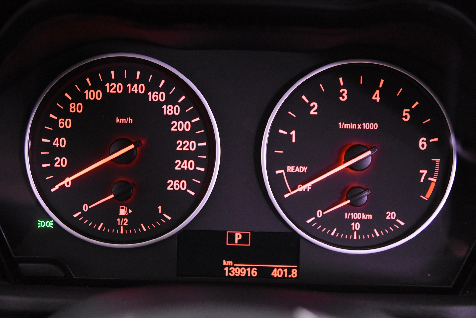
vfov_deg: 23.8
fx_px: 754
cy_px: 159
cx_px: 238
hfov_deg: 35.1
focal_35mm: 57
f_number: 3.5
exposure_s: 1/60
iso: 6400
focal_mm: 38
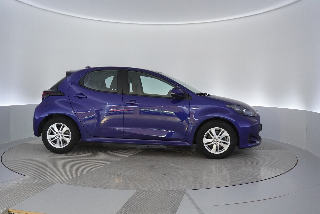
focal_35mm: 34
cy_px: 107
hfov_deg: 55.1
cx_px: 160
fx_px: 307
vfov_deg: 38.4
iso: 2500
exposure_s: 1/160
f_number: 4
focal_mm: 23
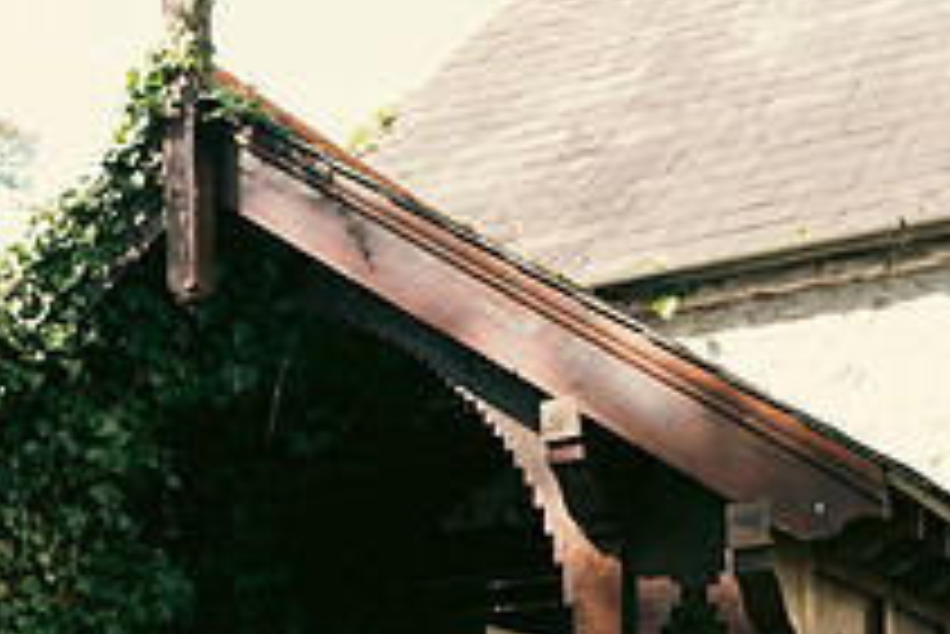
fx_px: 1743
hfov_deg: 29.7
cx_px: 171
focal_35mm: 66
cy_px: 834
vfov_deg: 19.0
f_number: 5
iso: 160
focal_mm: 24
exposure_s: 1/160
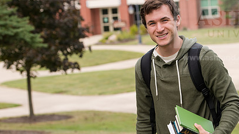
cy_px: 70
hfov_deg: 16.0
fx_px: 850
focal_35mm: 134
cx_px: 156
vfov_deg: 9.1
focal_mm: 90
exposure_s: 1/400
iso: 250
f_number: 5.6
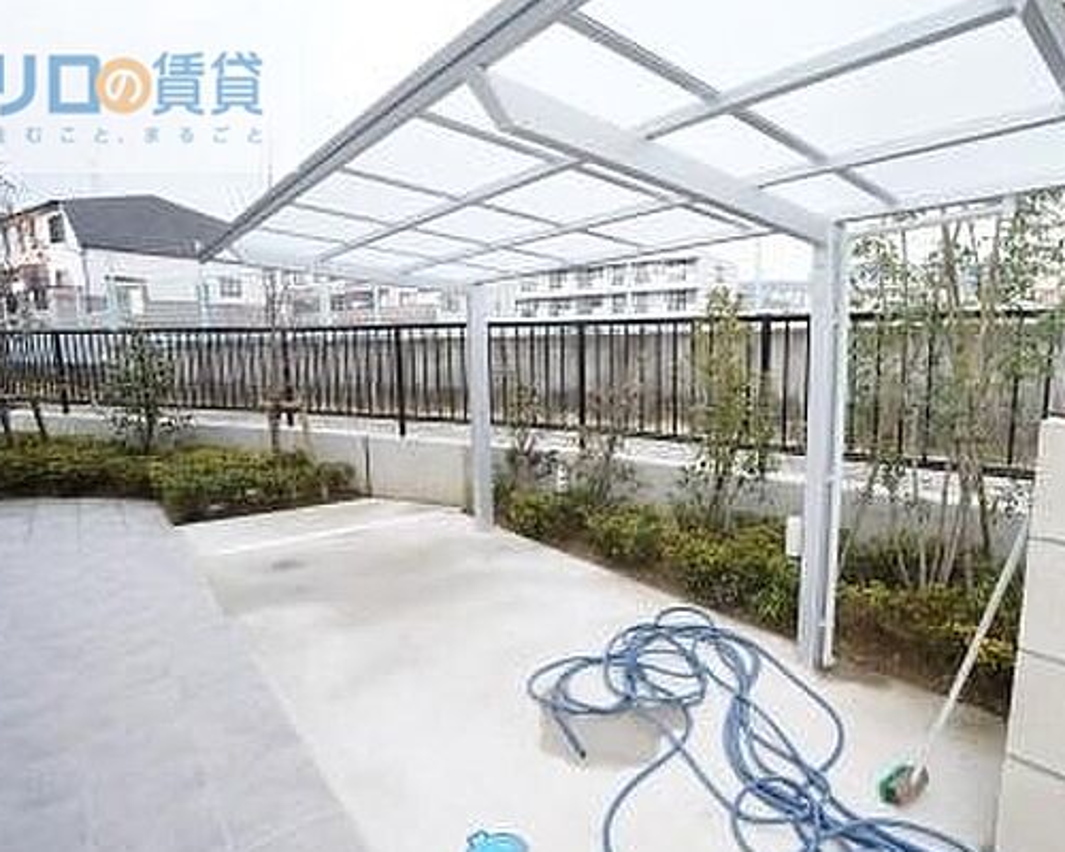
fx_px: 567
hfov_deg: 85.3
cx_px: 637
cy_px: 445
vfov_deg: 73.8
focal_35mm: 18
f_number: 8
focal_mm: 10
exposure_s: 1/80
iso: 200
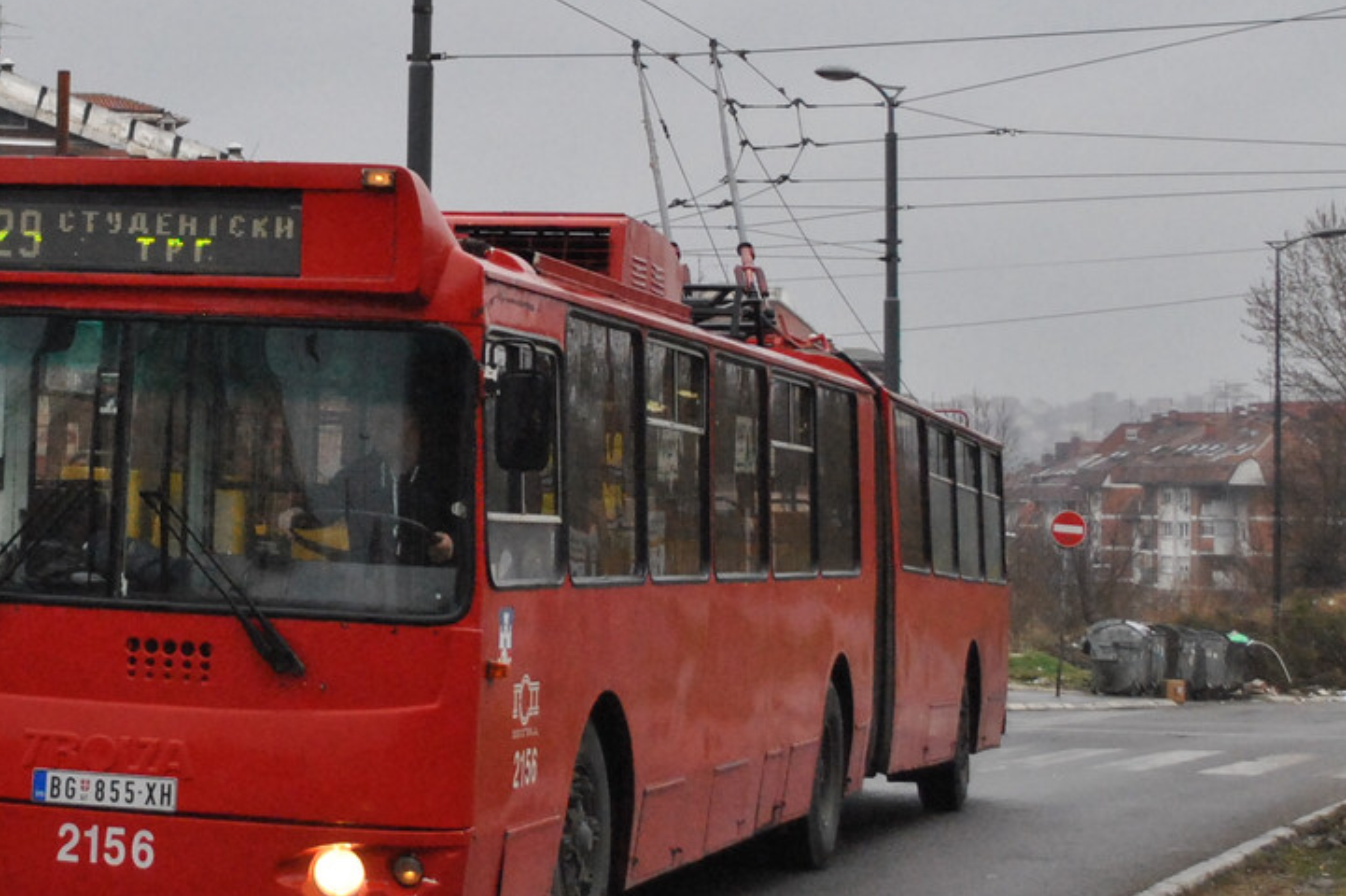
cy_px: 392
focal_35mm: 65
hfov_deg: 30.3
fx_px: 2429
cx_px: 293
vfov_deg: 20.9
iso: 800
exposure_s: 1/500
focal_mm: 26
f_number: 4.2
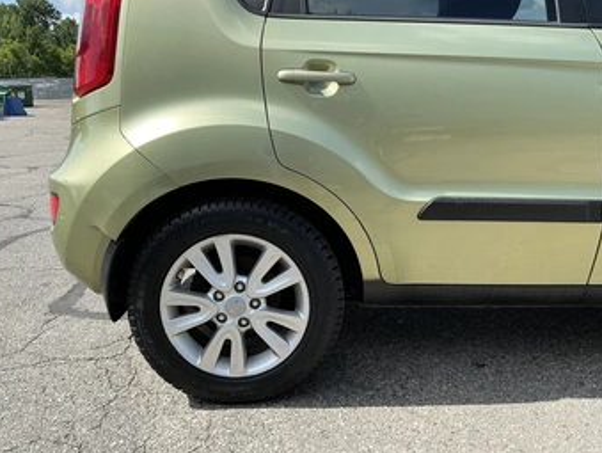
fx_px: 575
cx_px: 309
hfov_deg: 55.3
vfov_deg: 43.0
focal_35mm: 33
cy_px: 208
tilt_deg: -11.1
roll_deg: +2.3
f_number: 1.8
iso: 25
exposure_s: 1/1015
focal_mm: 3
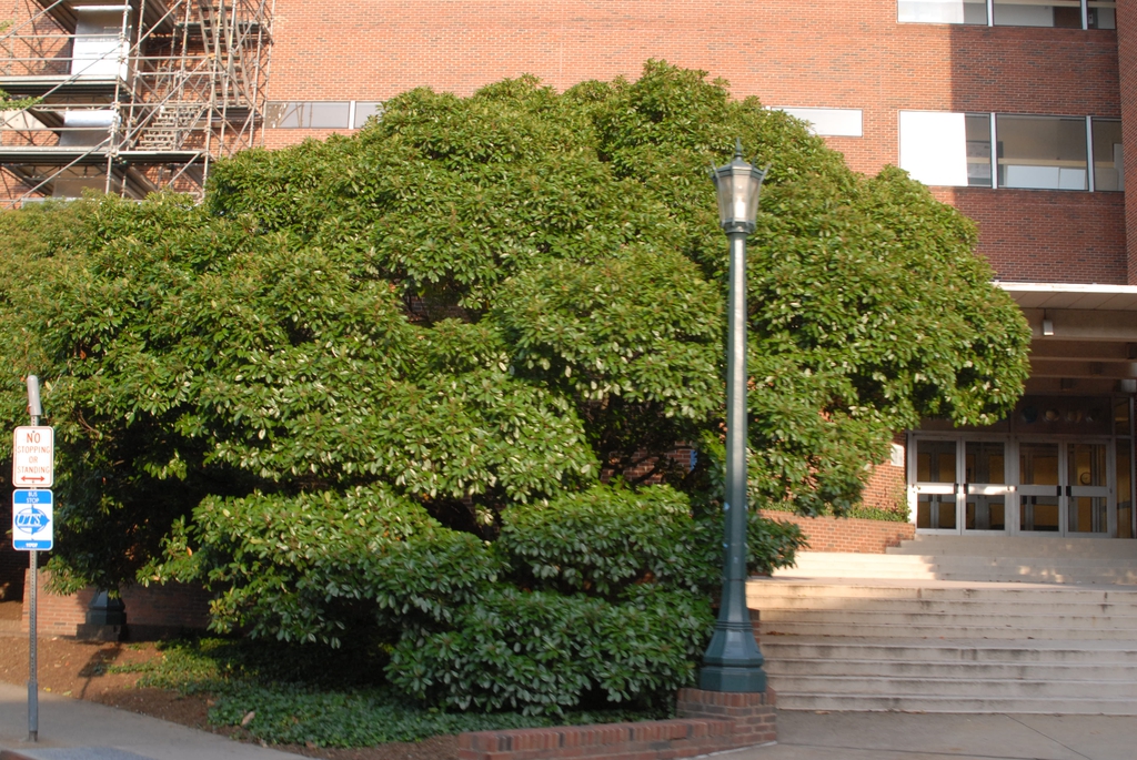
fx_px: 1328
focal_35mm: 42
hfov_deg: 46.4
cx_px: 568
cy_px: 380
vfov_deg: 32.0
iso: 400
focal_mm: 28
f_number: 8
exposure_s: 1/180
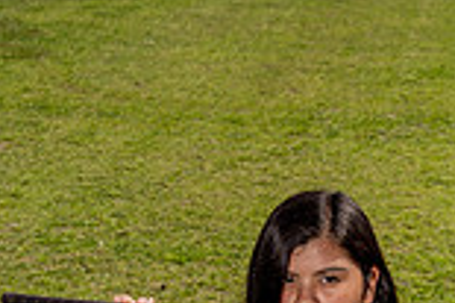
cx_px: 320
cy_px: 656
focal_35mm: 99
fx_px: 1250
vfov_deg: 11.9
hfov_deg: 20.5
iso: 100
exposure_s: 1/250
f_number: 7.1
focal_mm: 34
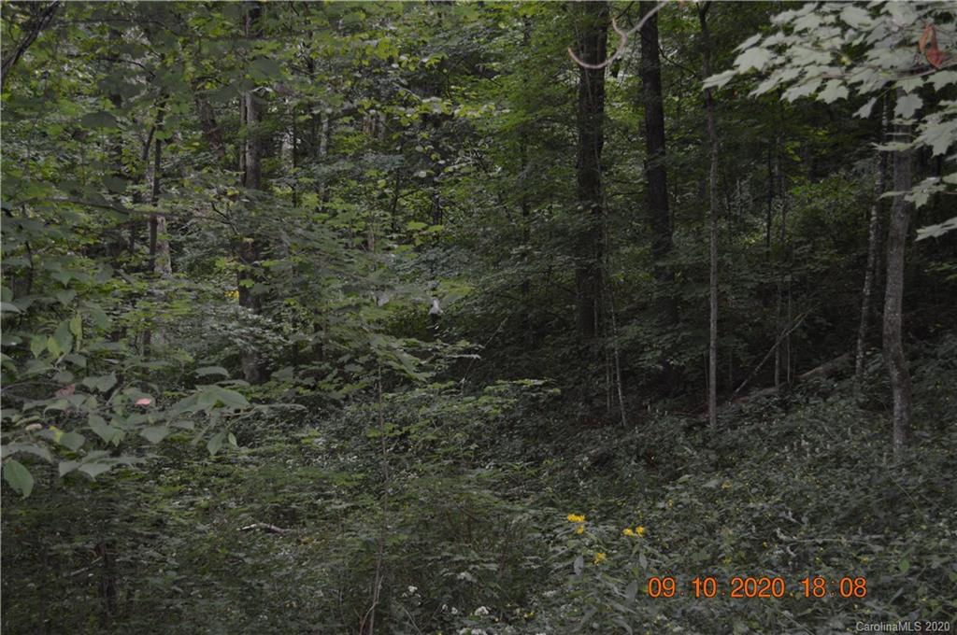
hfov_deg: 38.9
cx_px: 478
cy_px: 318
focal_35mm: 51
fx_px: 1354
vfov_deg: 26.4
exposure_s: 1/60
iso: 560
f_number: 5
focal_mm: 34
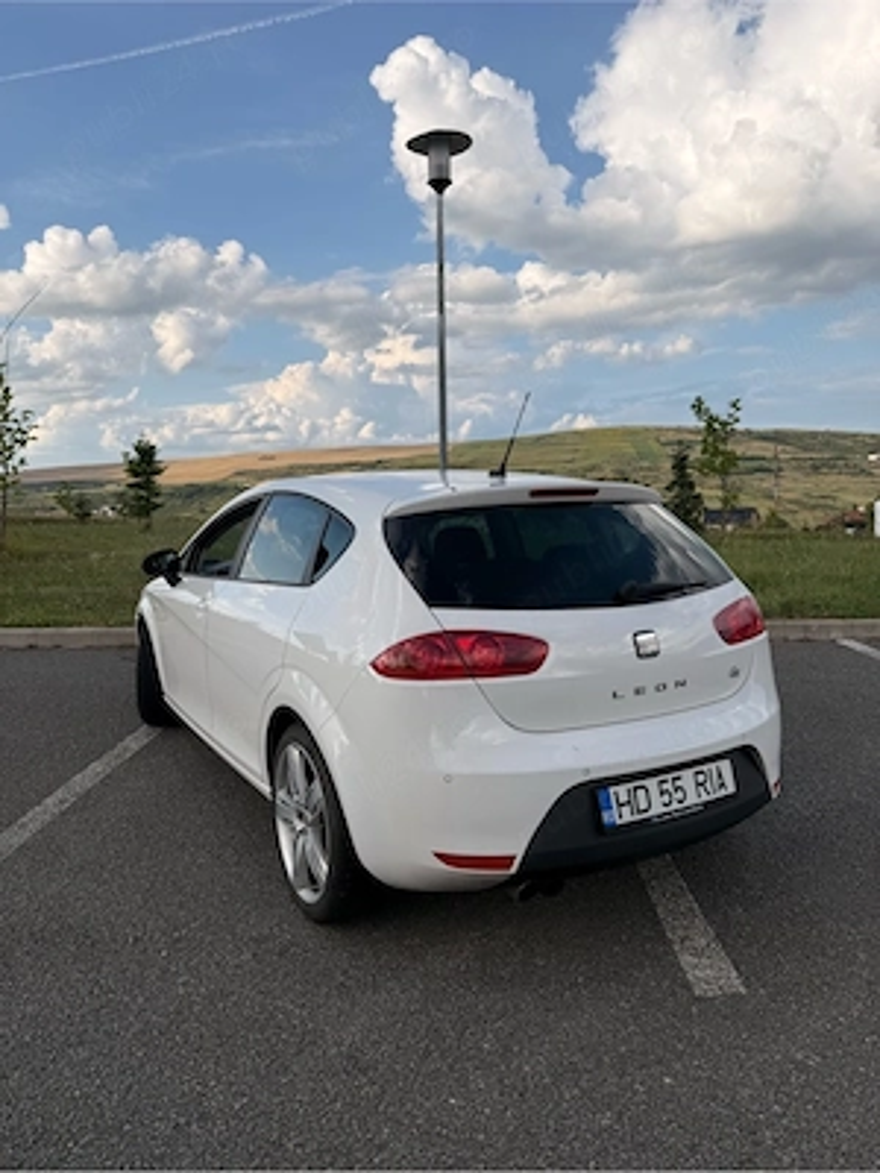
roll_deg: +2.1
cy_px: 586
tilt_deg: -6.1
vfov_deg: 71.6
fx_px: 813
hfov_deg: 56.8
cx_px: 440
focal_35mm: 24
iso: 80
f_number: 1.78
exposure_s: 1/3759
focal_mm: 6.76
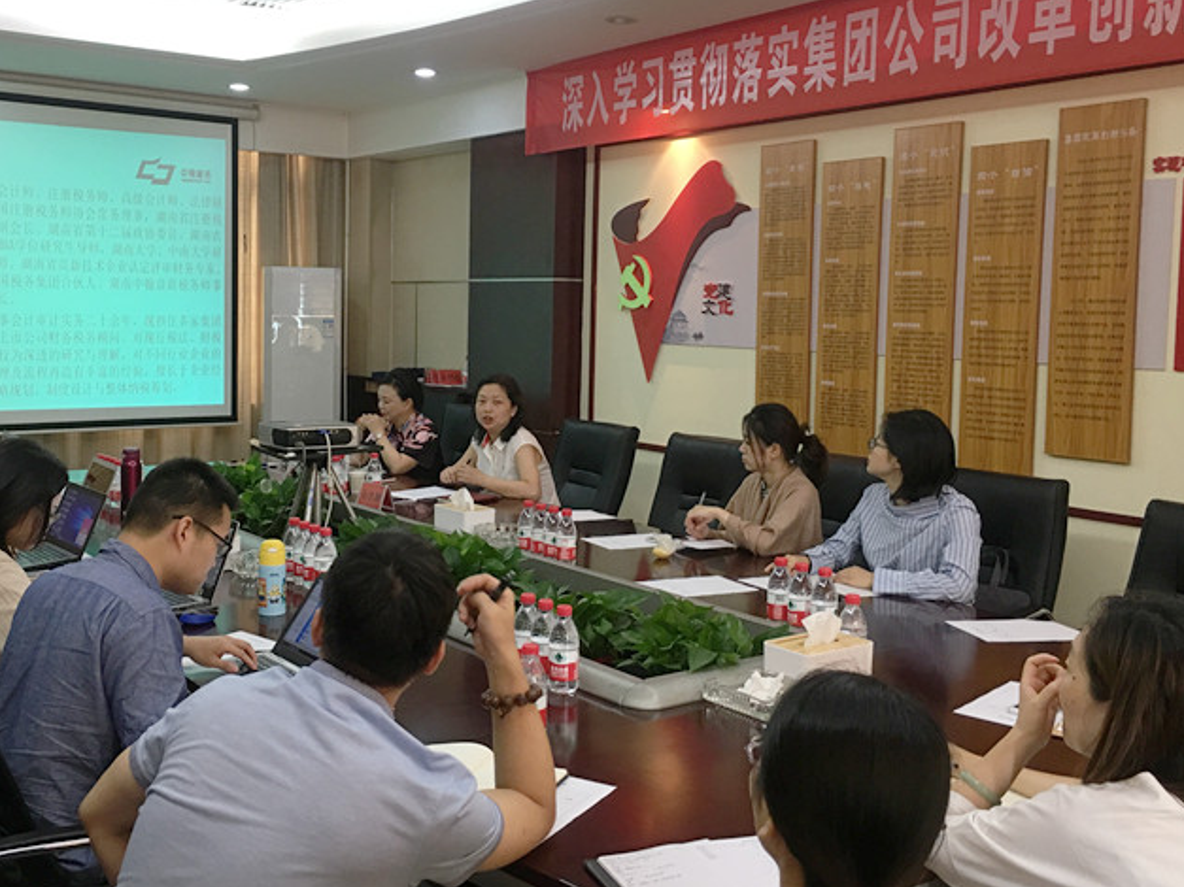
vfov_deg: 38.6
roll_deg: -1.8
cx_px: 512
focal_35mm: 37
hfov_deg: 50.0
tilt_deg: -4.1
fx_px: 1265
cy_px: 406
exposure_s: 1/17
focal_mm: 4.15
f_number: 2.2
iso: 50
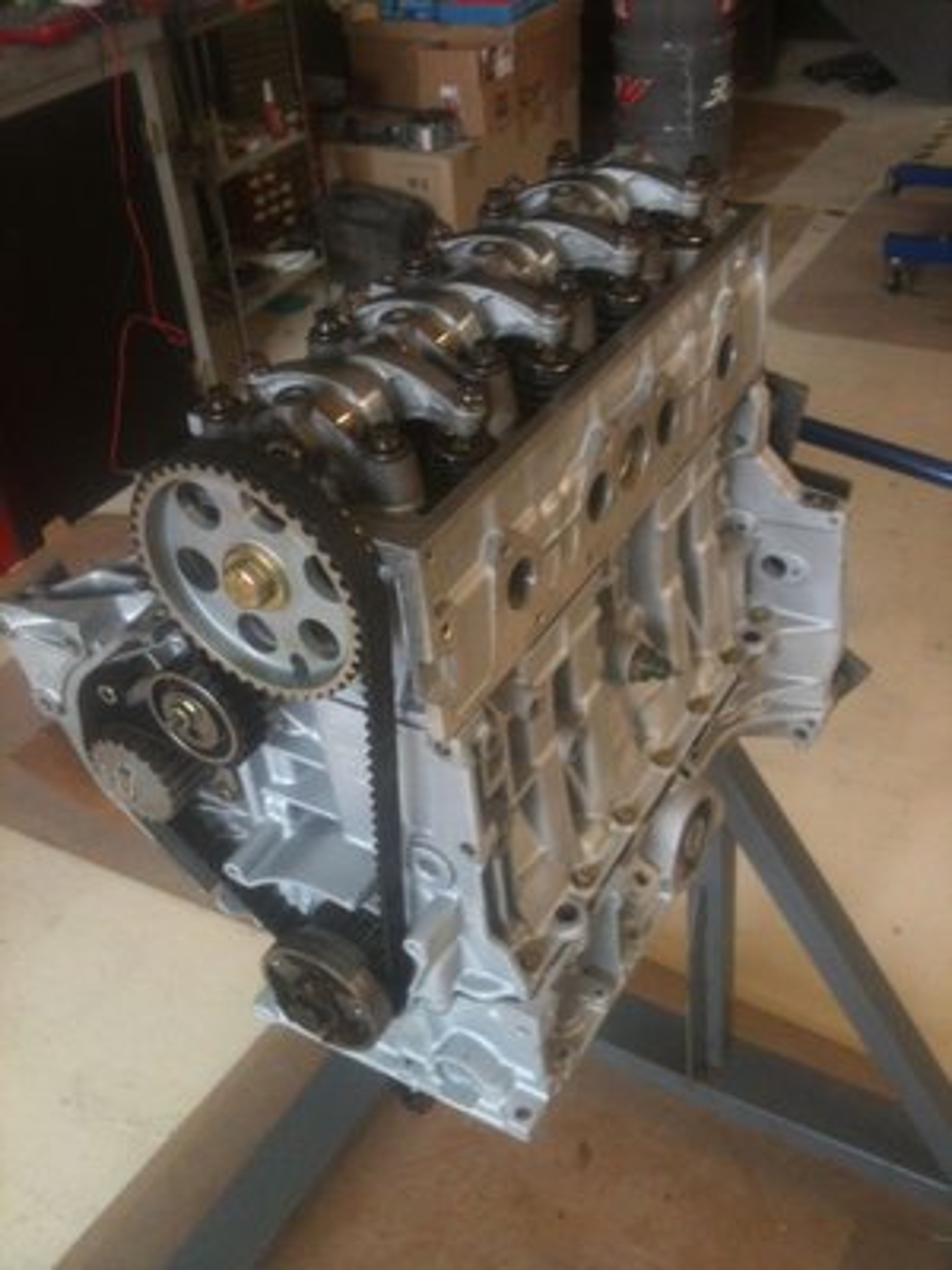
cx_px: 476
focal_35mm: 35
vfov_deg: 52.6
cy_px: 635
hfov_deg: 40.7
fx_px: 1283
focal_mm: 3.85
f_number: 2.8
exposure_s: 1/15
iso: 100
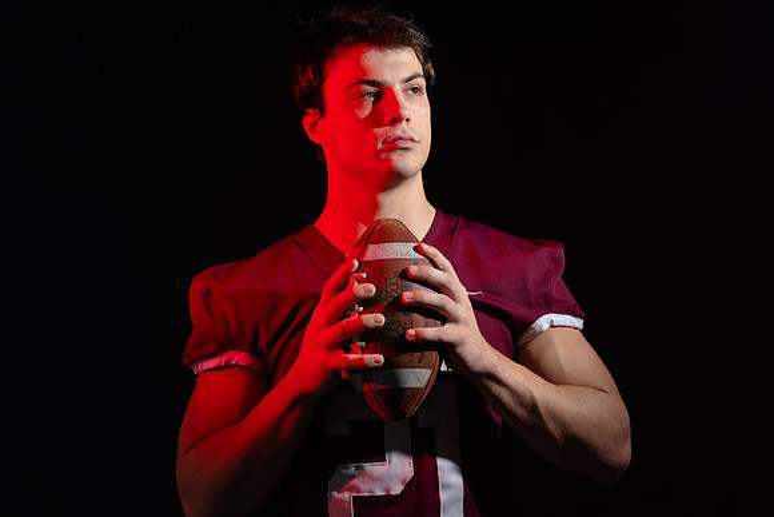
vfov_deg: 26.0
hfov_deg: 38.2
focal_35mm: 52
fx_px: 1117
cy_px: 268
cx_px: 402
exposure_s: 1/160
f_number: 13
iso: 100
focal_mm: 50
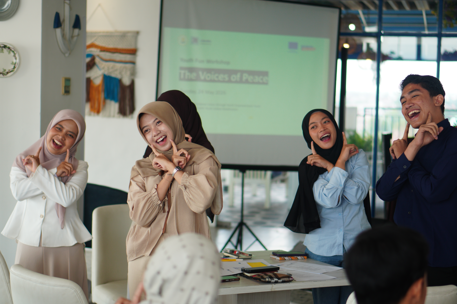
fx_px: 952
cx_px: 228
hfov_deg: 27.0
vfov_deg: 18.2
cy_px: 152
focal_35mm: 75
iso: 125
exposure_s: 1/400
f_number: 1.8
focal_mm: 50
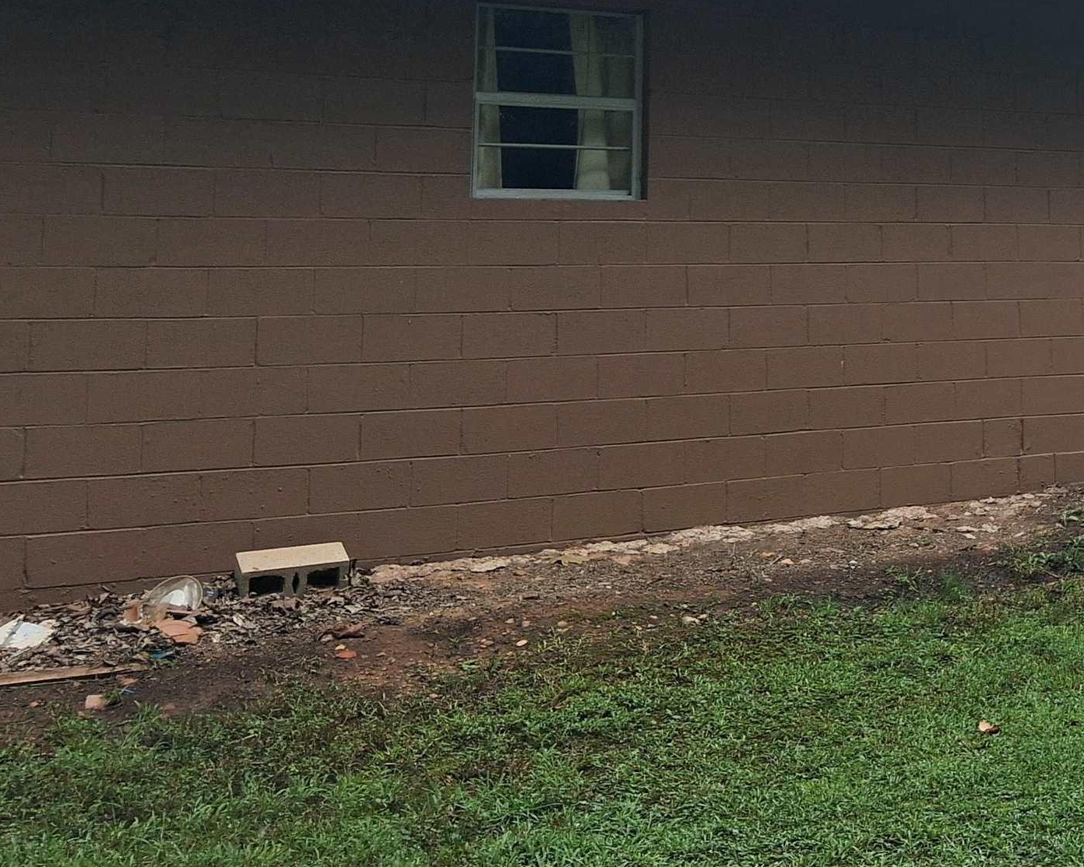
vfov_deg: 26.0
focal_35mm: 56
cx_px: 1145
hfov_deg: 30.6
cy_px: 33
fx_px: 1797
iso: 25
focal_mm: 3.98
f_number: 1.8
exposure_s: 1/120
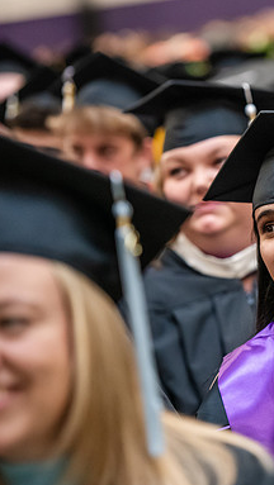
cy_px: 242
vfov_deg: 10.1
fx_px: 2759
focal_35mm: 214
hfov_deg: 5.7
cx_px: 330
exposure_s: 1/200
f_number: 3.2
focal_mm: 135
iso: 3200
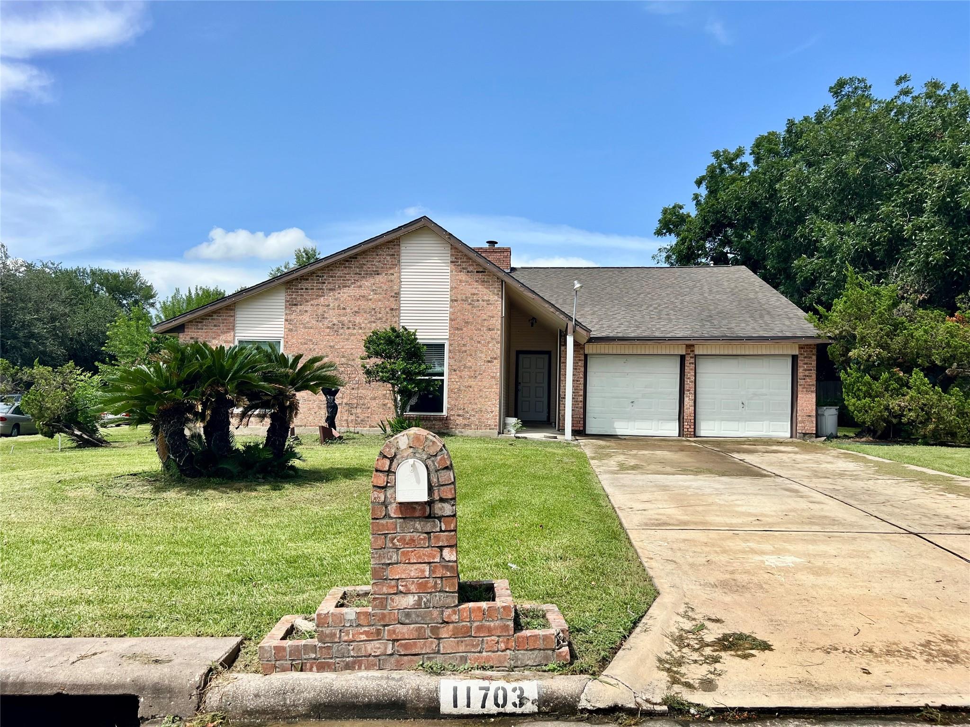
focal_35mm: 26
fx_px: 729
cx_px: 485
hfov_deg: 67.3
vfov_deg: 53.1
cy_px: 364
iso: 50
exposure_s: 1/4115
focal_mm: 5.7
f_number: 1.5
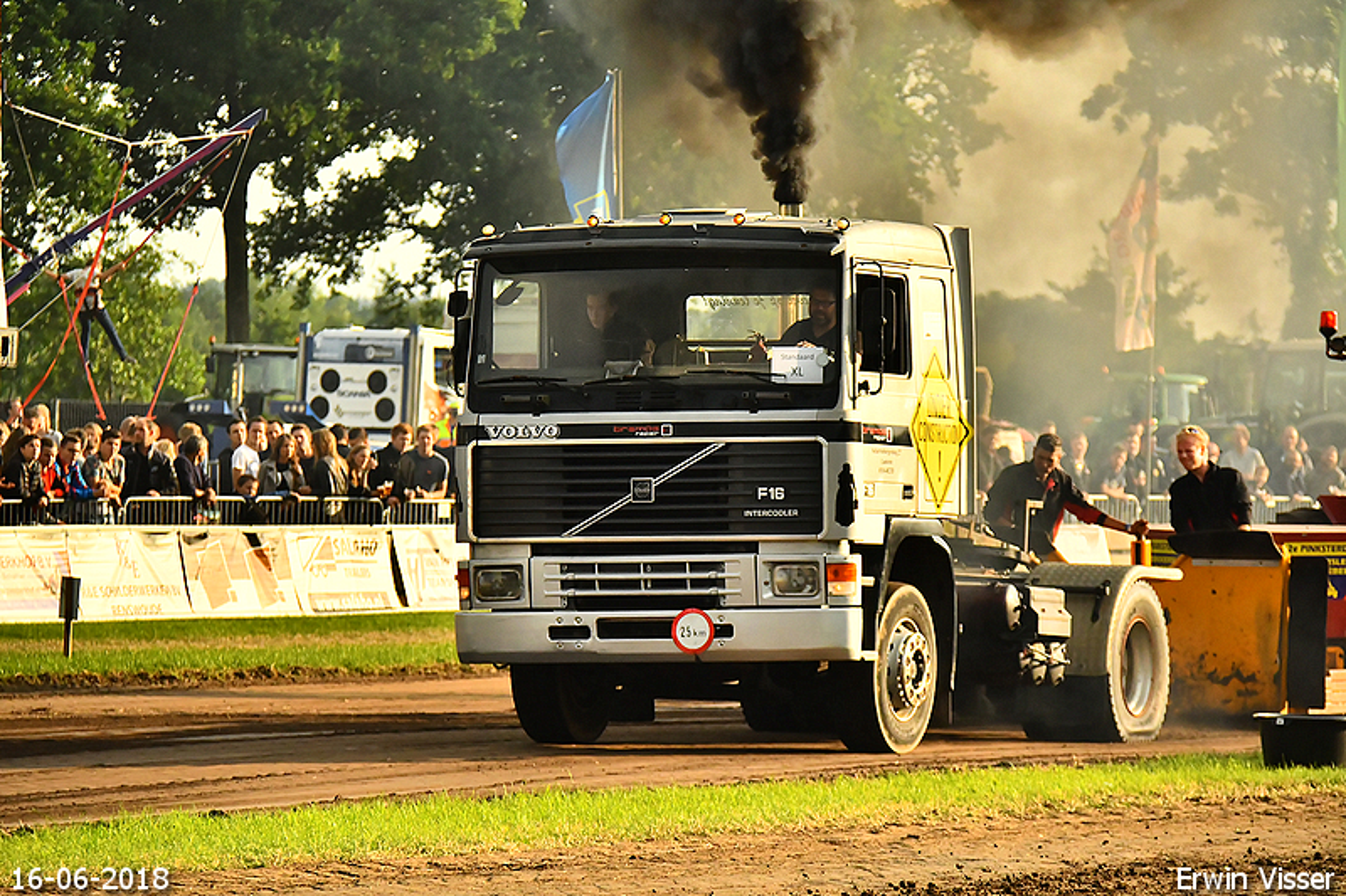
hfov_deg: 8.3
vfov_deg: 5.5
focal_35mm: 248
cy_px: 448
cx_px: 673
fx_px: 9251
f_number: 5.6
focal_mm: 165
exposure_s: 1/6400
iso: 1250
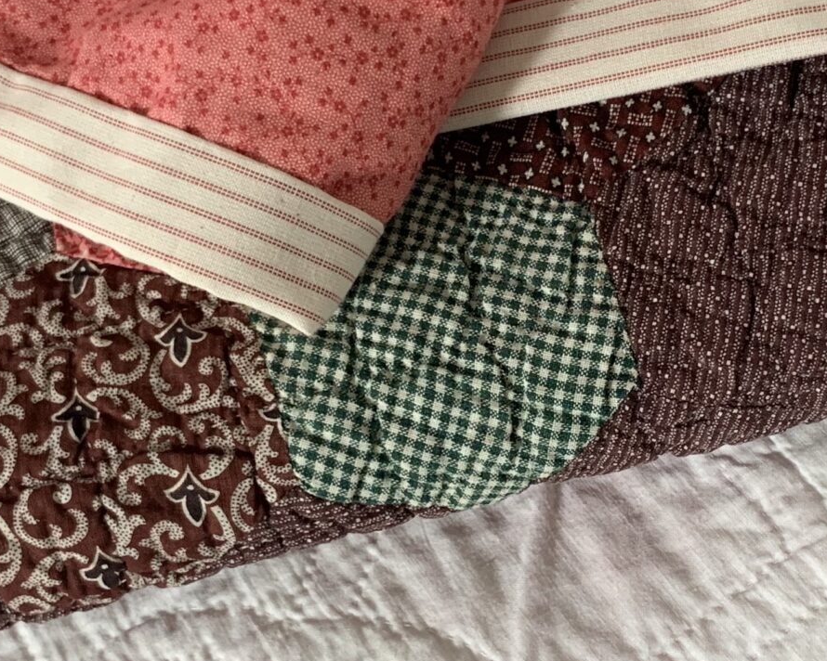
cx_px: 553
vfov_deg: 21.0
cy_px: 274
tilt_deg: -63.6
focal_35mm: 73
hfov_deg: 25.9
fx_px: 1787
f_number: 1.8
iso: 125
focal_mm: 4.25
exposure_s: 1/60
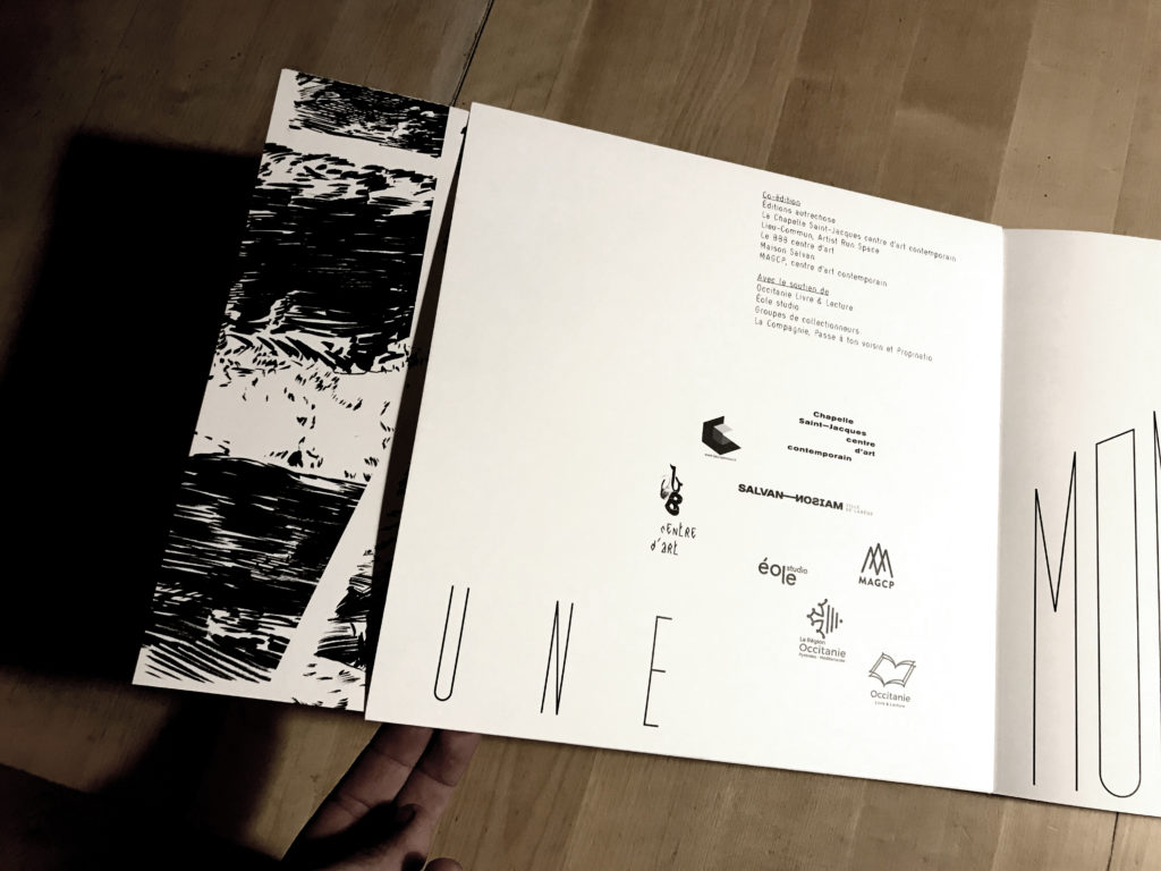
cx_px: 580
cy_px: 436
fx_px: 939
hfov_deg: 63.4
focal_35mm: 28
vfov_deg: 49.7
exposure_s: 1/20
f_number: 1.8
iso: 40
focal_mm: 3.99
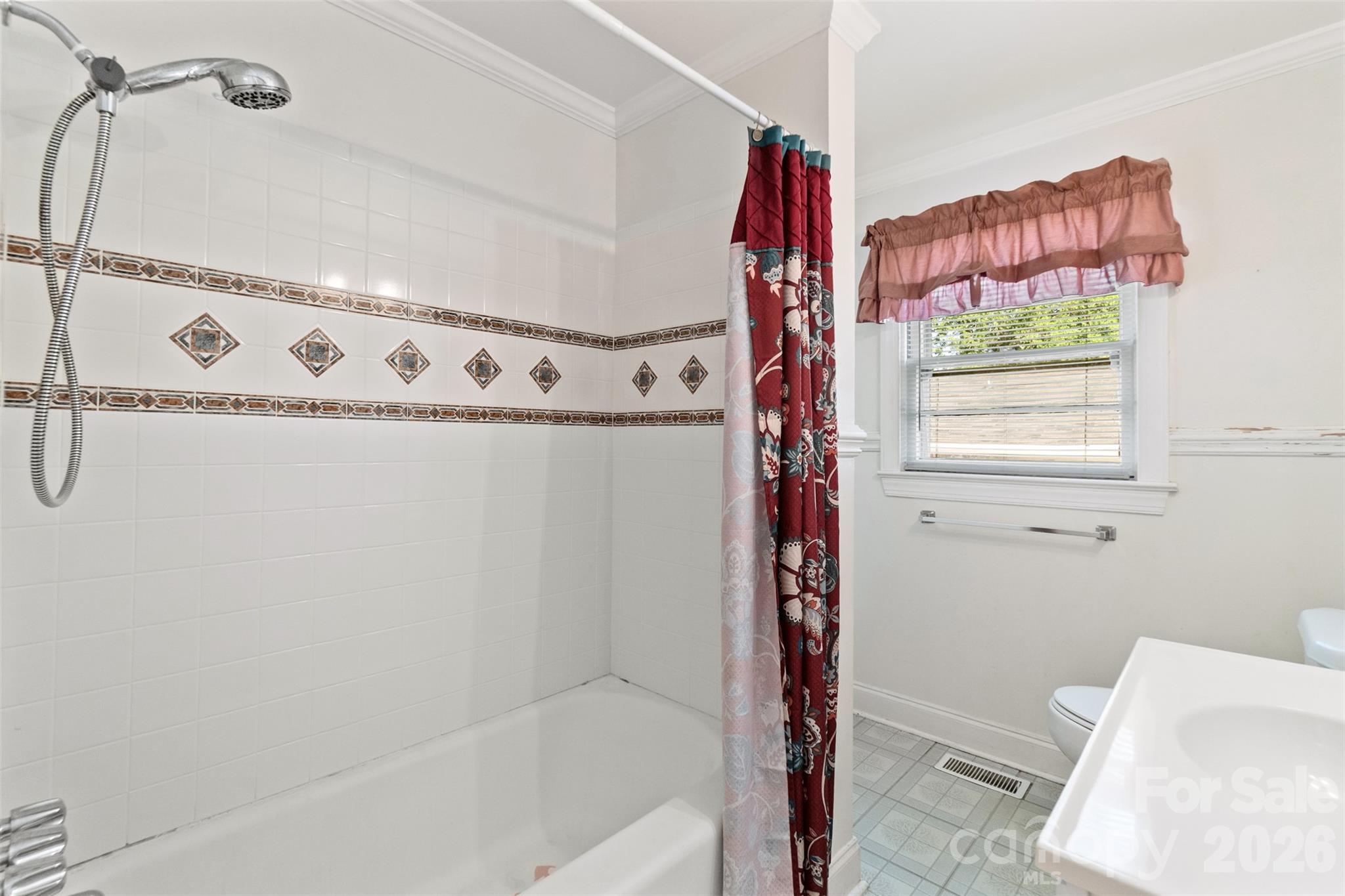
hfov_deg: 100.4
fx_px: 560
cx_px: 672
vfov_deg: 77.3
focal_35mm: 15
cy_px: 448
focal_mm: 10
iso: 2000
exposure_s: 1/30
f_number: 4.5
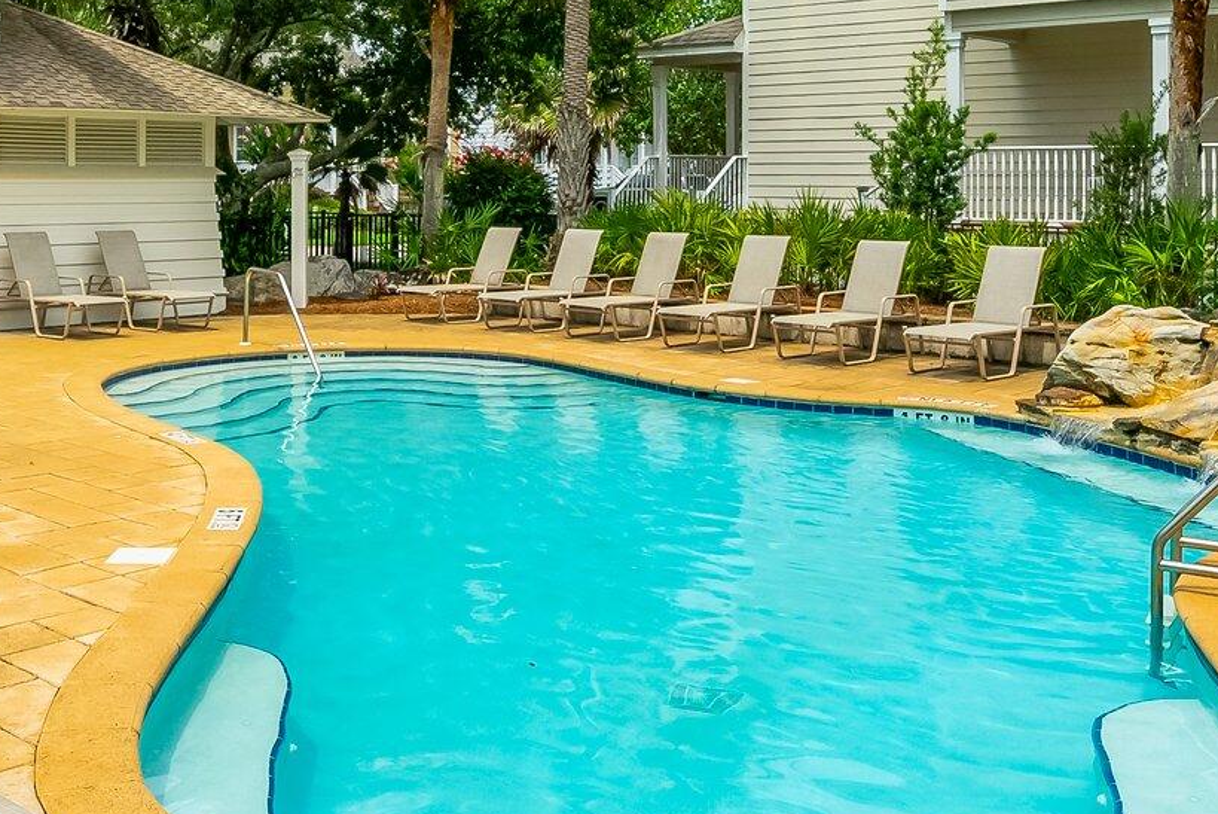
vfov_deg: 32.5
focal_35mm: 40
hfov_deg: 47.6
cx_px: 406
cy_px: 161
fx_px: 1354
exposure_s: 1/500
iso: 400
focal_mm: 16
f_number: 8
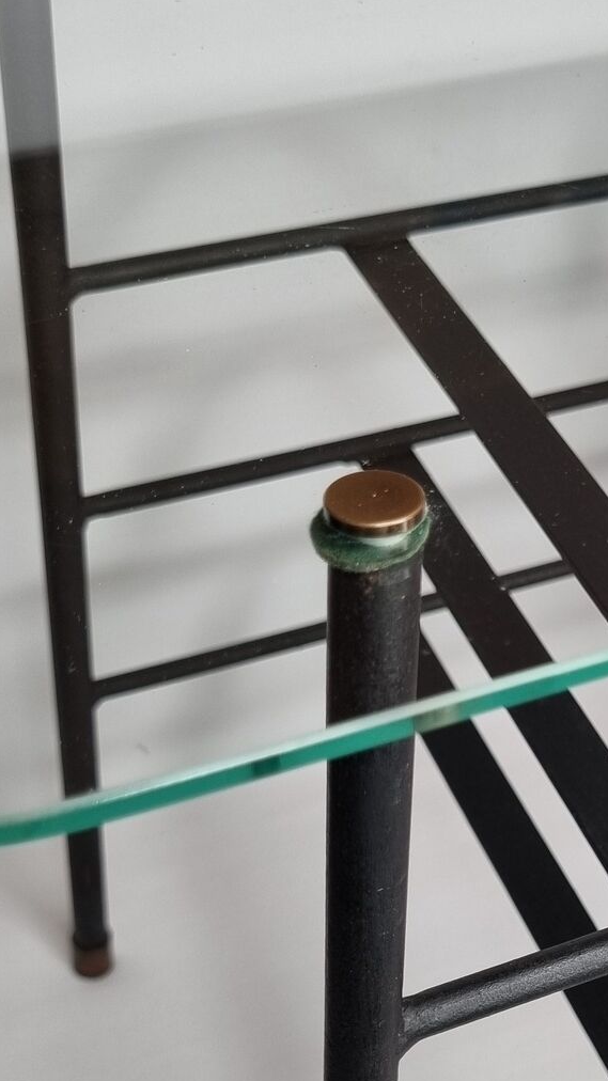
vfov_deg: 36.8
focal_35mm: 56
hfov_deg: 20.7
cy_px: 737
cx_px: 627
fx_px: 1606
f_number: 1.8
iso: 50
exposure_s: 1/112
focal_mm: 5.4
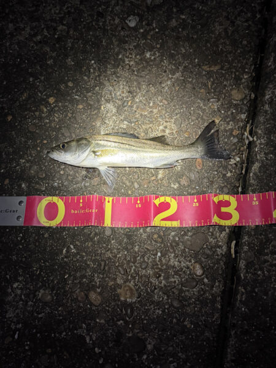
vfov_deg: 71.6
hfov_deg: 56.8
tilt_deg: -70.1
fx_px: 255
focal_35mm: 24
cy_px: 184
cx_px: 138
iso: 1000
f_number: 1.78
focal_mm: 6.76
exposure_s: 1/28
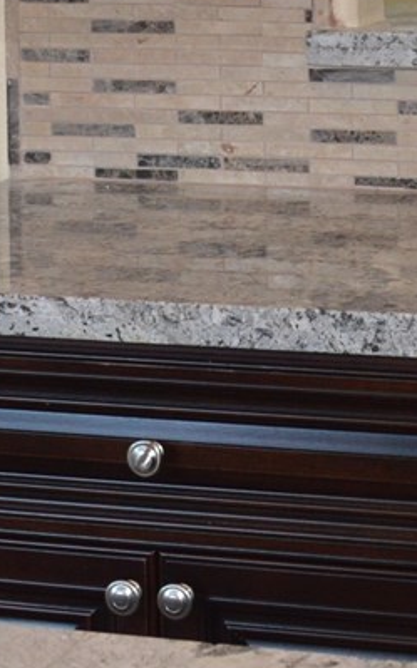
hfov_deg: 8.7
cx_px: 289
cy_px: -154
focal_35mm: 150
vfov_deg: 13.5
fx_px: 2730
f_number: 4
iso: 400
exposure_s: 1/60
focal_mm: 18
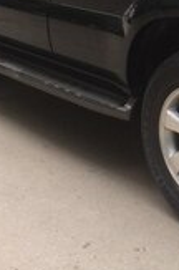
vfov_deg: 20.3
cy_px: -78
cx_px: 181
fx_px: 689
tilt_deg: -7.5
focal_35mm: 92
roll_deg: +1.0
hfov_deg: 14.6
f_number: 2.2
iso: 40
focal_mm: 4.15
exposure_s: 1/50
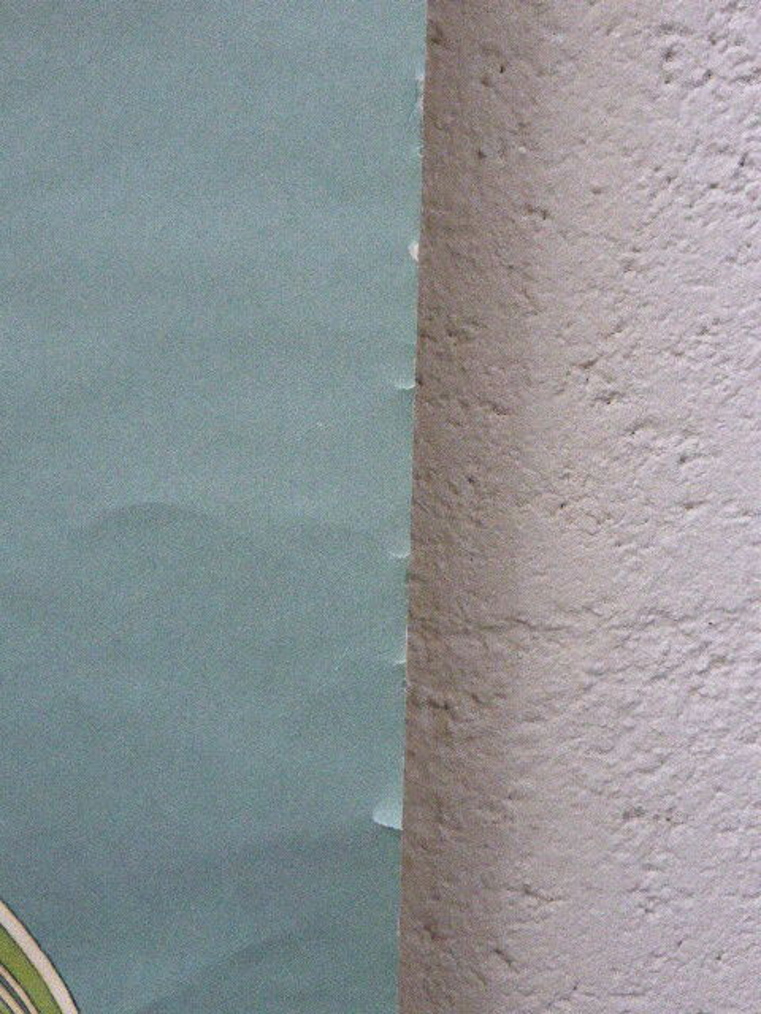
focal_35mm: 46
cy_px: 507
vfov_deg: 41.2
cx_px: 380
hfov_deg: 31.5
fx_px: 1348
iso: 1600
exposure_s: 1/60
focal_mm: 7.9
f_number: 4.1
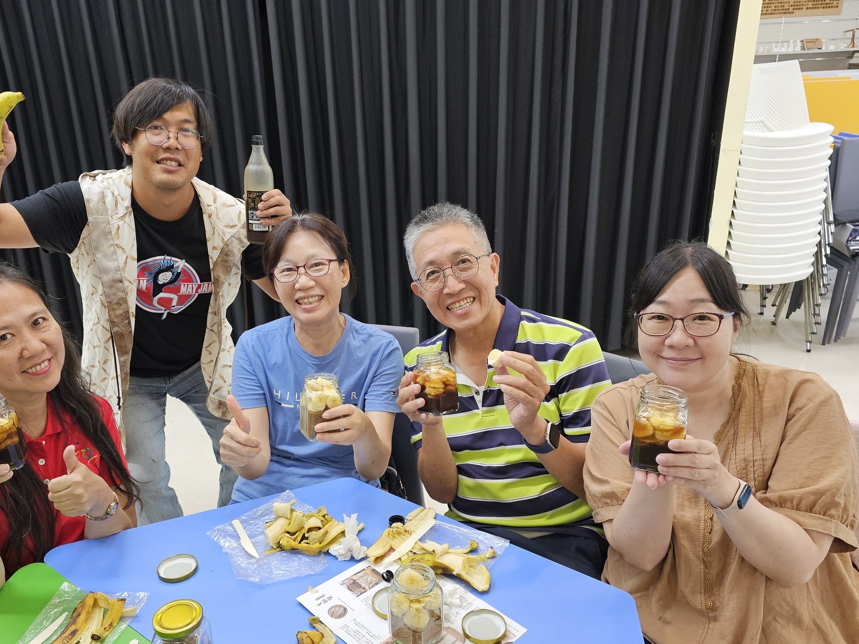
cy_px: 363
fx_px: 720
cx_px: 383
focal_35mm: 29
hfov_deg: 61.5
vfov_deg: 48.1
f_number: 1.7
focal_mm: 6.3
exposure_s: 1/120
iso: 250
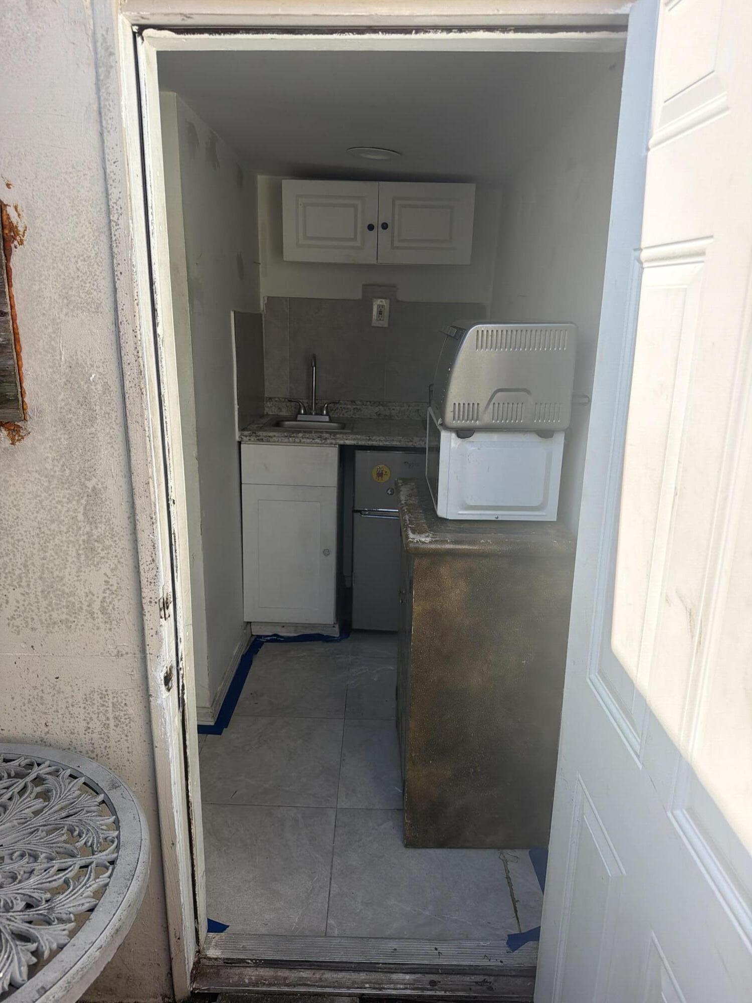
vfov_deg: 71.6
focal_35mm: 24
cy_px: 502
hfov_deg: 56.8
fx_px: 695
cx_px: 376
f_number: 1.78
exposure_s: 1/1522
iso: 100
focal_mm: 6.76
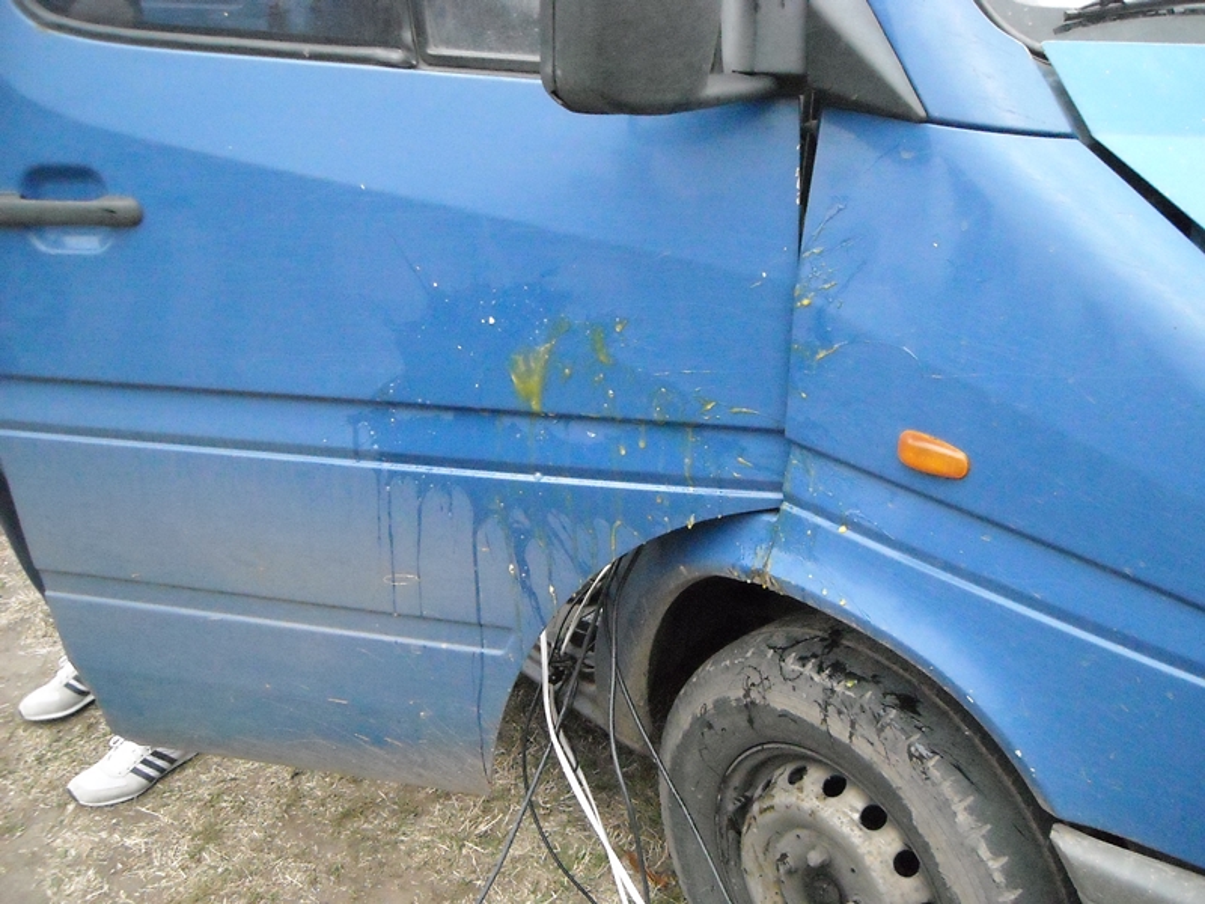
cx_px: 602
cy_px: 452
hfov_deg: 52.6
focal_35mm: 35
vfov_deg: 40.7
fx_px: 1218
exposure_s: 1/105
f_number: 2.8
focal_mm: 5.7
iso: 800
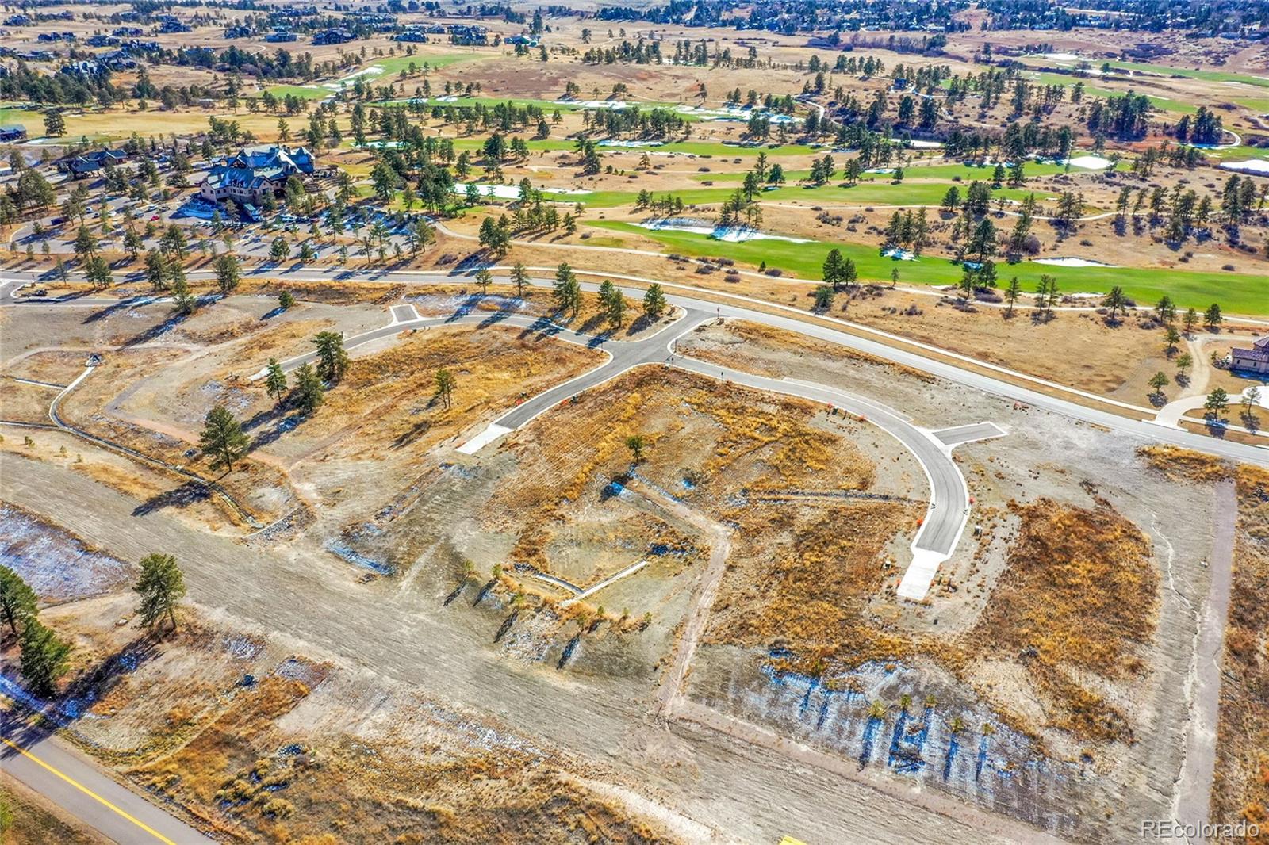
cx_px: 634
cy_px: 422
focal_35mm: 28
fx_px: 987
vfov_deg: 46.4
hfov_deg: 65.5
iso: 800
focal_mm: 10.26
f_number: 7.1
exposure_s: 1/1250
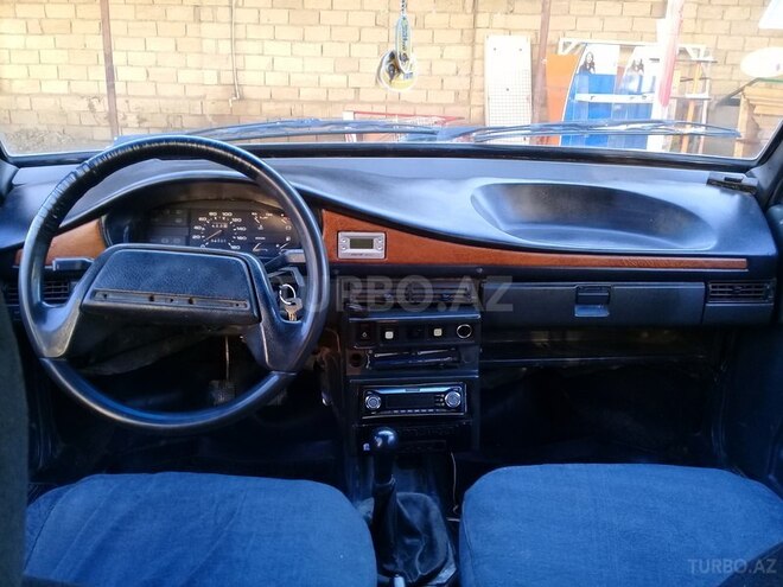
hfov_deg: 58.4
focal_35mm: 31
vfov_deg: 45.4
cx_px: 392
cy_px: 294
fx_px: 701
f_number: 2.2
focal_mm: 3.3
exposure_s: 1/33
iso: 80
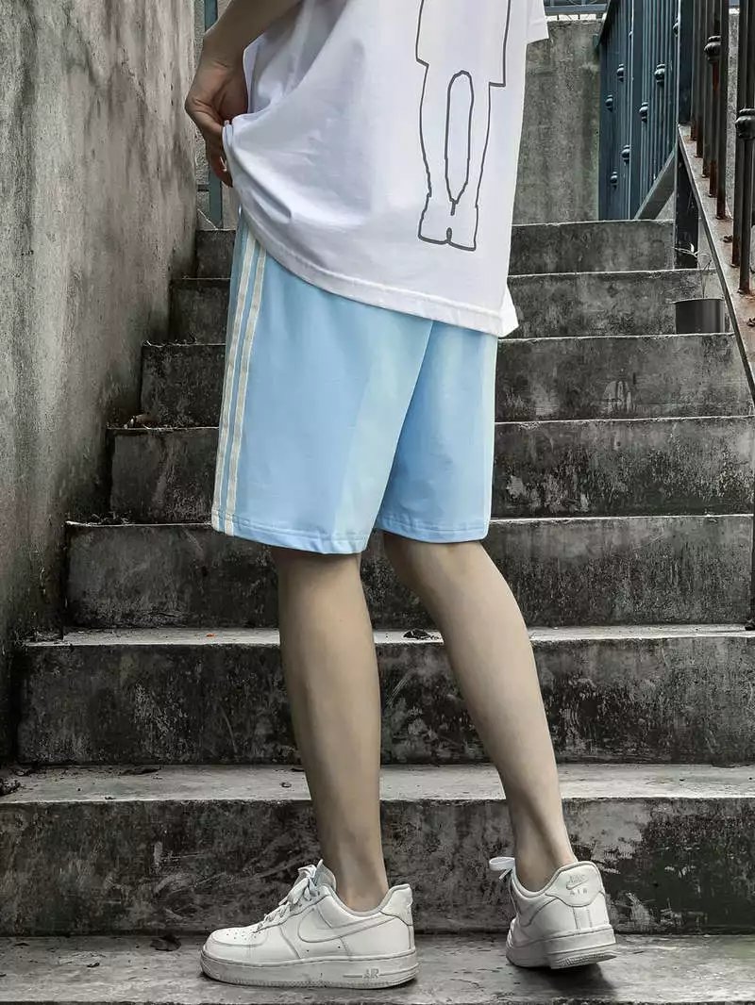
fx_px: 1512
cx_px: 378
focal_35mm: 52
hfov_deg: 28.0
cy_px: 502
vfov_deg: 36.8
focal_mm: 6
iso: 50
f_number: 2.4
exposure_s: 1/120
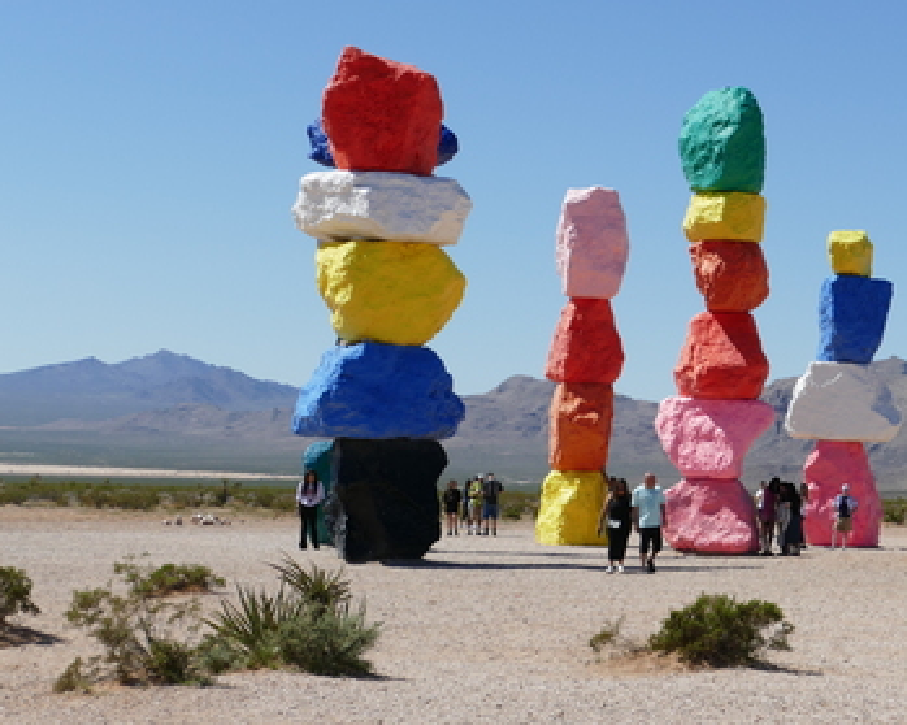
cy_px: 334
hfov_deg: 18.3
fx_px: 2791
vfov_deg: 14.8
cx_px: 707
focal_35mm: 104
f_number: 4
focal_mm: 25.32
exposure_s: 1/2000
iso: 125
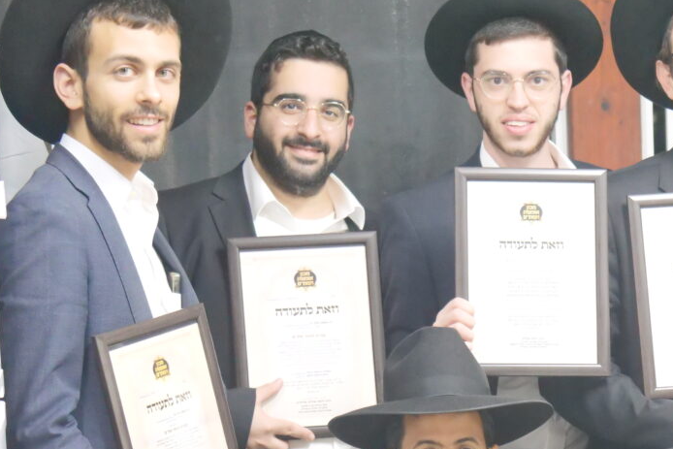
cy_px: 417
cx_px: 609
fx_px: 2636
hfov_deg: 14.4
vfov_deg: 9.7
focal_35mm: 141
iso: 3200
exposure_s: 1/80
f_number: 2.8
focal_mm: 35
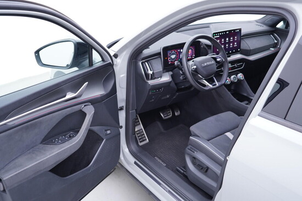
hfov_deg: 53.1
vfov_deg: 36.9
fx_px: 302
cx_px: 151
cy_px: 100
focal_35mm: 36
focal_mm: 24
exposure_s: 1/40
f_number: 2.8
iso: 200
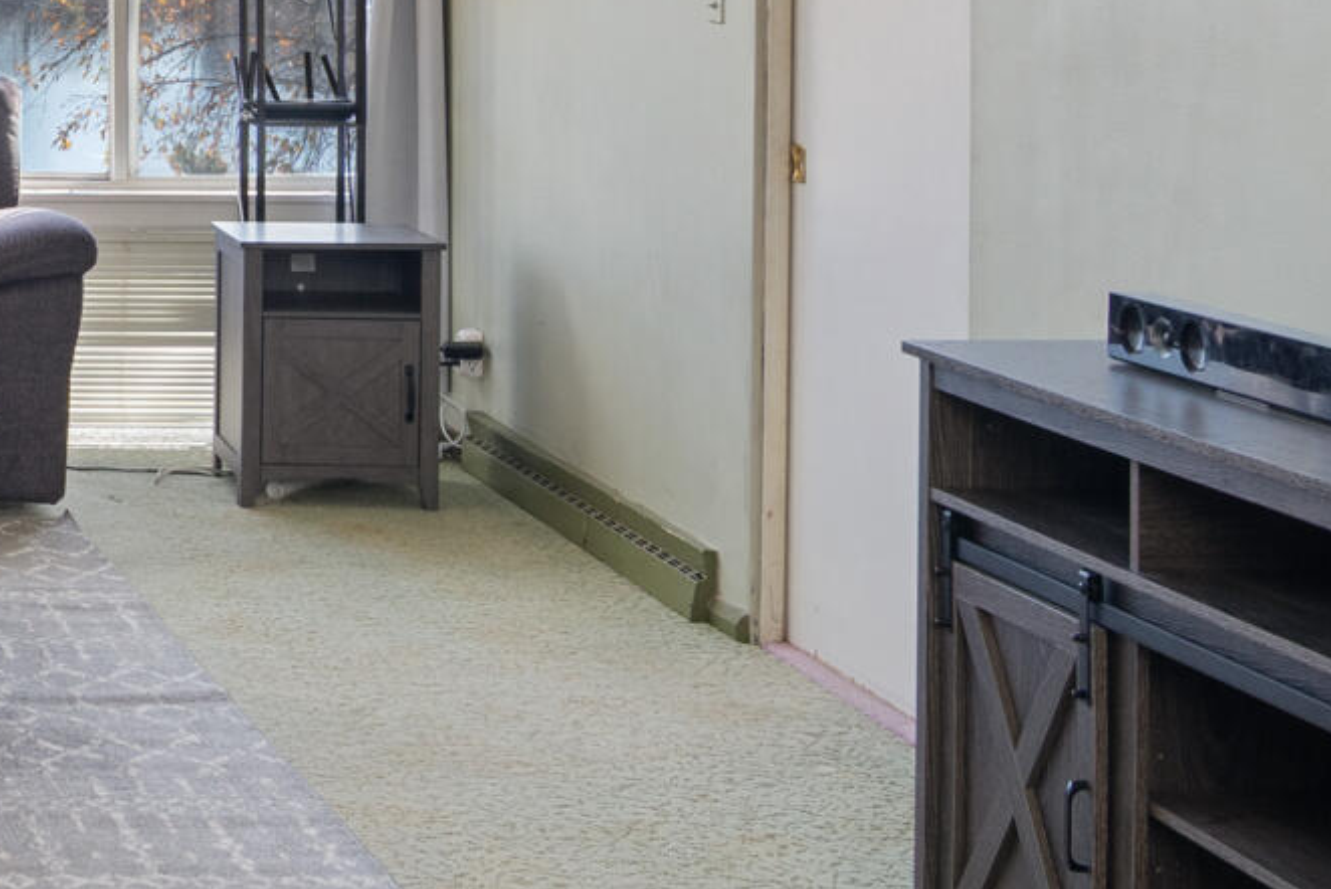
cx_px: -440
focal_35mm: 136
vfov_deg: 10.0
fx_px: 5030
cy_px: -56
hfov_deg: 14.4
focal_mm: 30
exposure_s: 1/100
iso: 320
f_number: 9
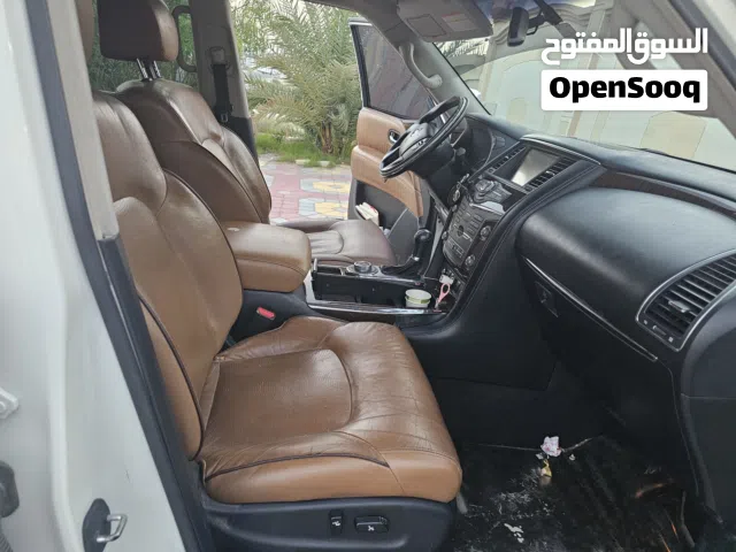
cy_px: 276
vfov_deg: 58.9
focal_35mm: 23
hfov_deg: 73.9
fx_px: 489
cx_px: 368
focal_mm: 6.3
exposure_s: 1/100
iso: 640
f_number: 1.7
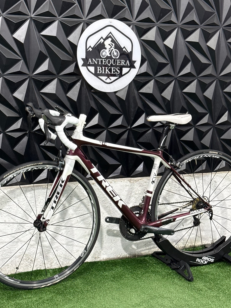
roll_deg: -2.9
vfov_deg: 31.7
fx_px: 543
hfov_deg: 24.0
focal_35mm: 61
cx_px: 110
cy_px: 151
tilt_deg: -10.0
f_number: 1.78
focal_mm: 6.76
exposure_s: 1/60
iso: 200
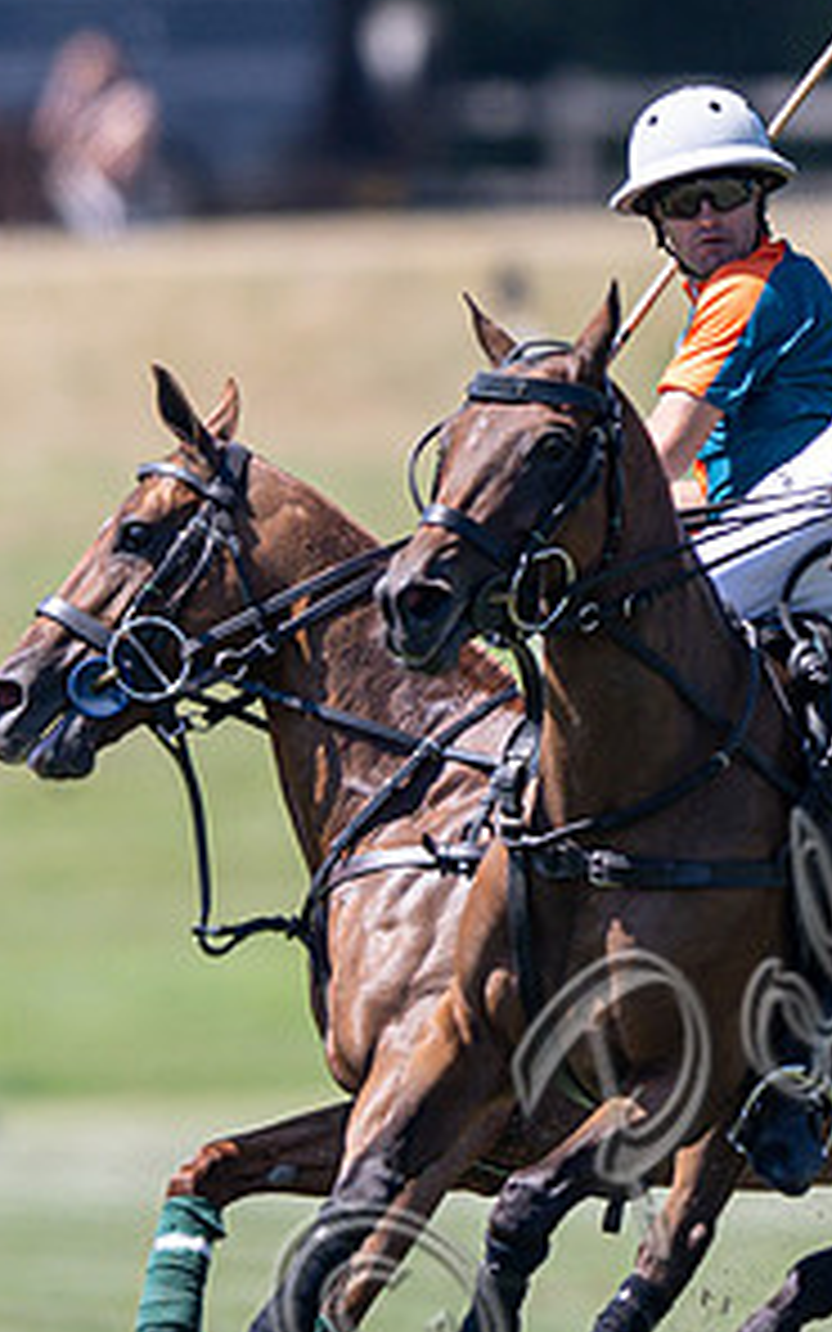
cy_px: 577
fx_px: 70419
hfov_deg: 0.7
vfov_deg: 1.1
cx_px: 582
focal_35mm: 1941
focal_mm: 400
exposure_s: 1/2000
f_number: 2.8
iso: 160
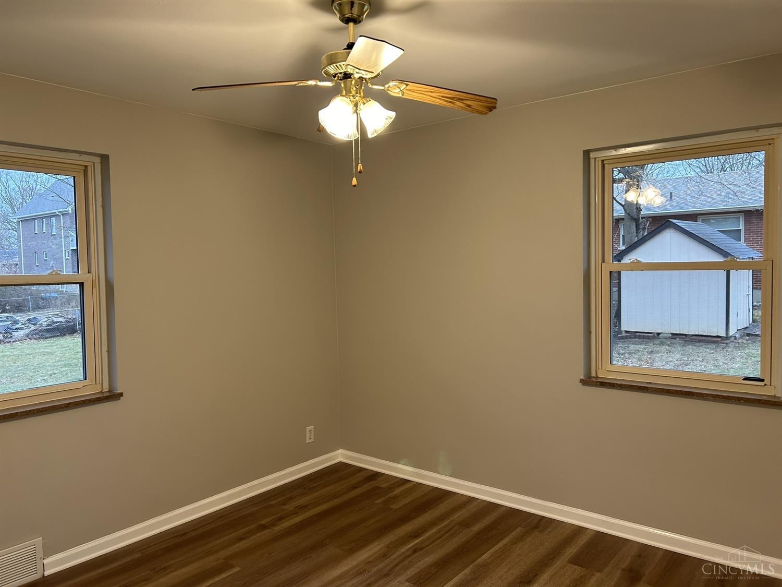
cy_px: 294
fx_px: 587
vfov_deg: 53.1
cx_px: 391
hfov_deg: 67.3
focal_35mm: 26
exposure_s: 1/60
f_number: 1.5
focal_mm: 5.7
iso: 100
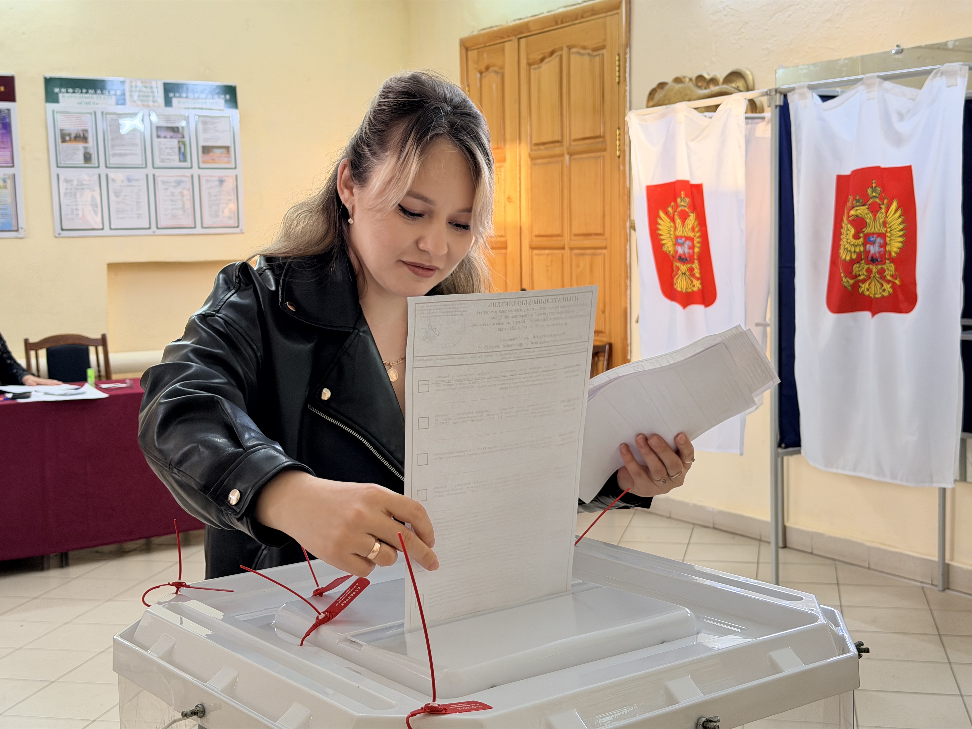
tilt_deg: -6.7
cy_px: 364
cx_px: 486
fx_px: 1348
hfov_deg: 39.7
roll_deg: +0.9
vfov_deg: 30.3
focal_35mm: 48
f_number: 1.78
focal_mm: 6.76
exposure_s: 1/50
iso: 125
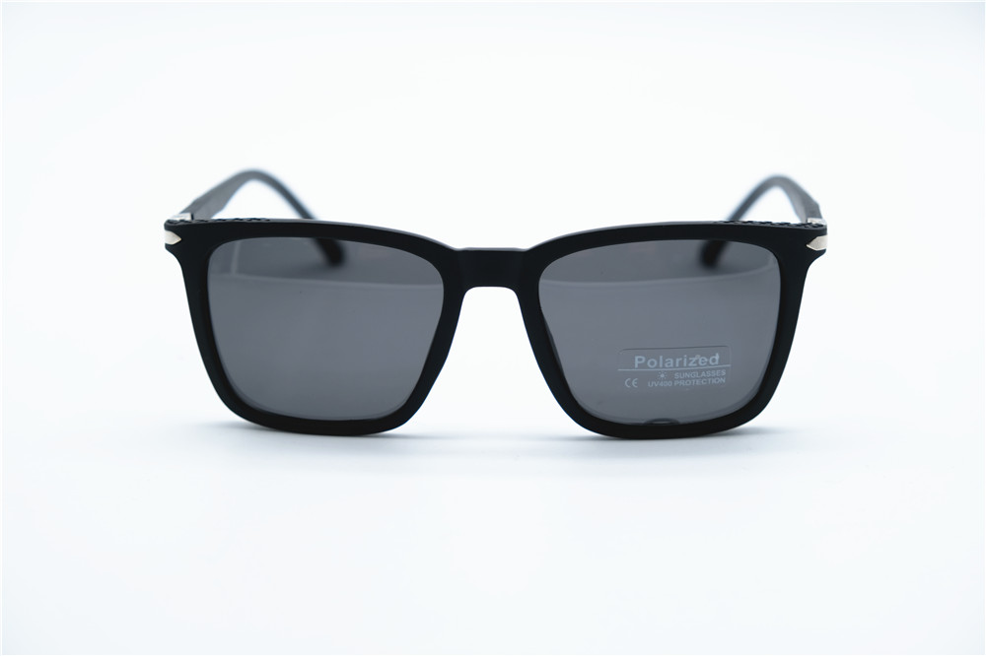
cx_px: 493
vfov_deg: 20.3
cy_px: 328
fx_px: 1834
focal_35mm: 67
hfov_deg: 30.1
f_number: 5
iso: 160
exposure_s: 1/180
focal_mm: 44.4
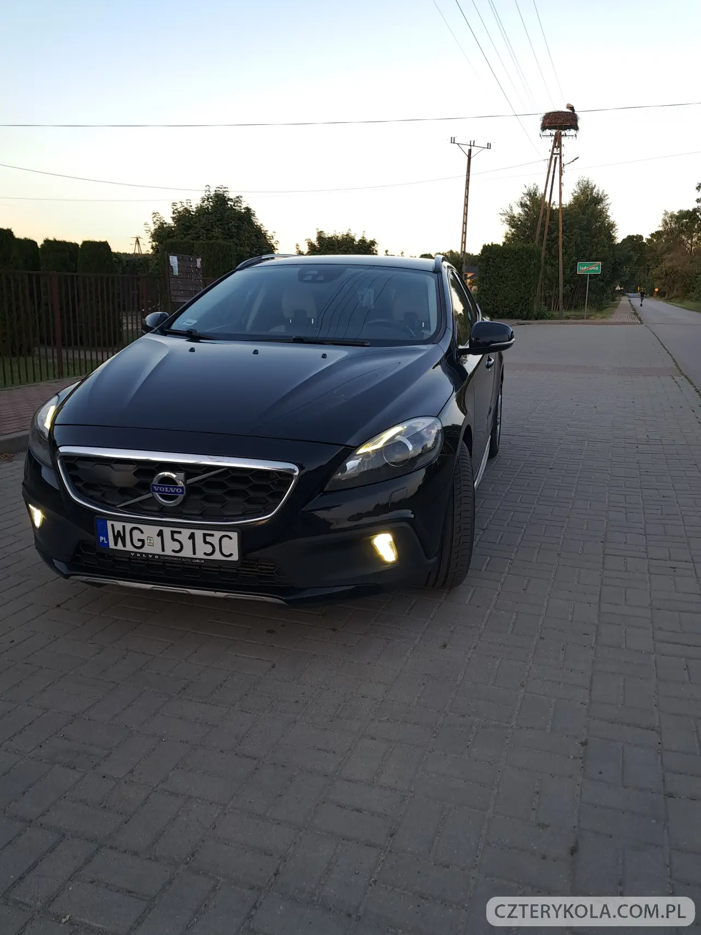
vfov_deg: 65.3
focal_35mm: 27
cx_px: 350
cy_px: 468
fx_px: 729
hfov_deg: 51.3
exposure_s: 1/50
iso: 80
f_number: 1.8
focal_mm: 4
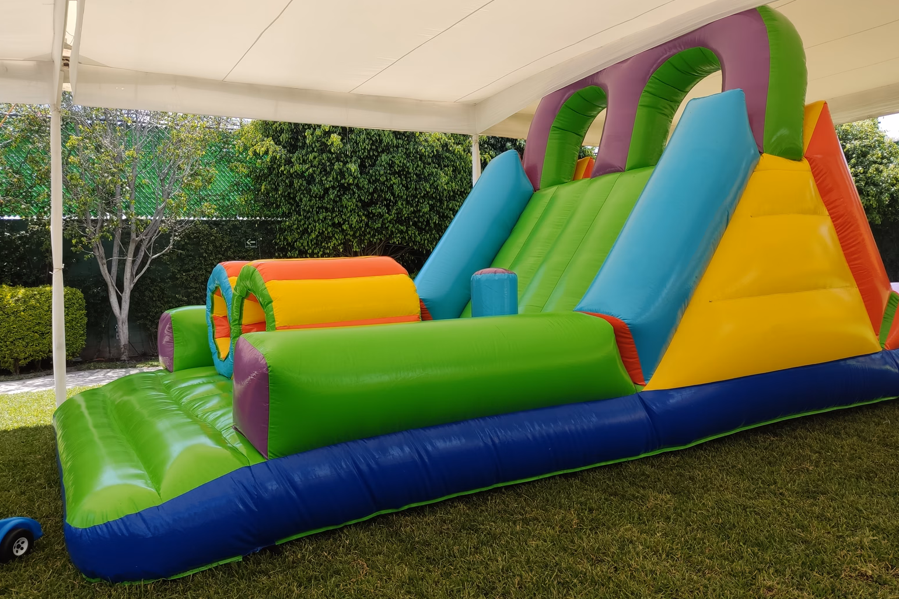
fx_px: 674
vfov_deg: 47.9
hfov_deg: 67.4
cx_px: 452
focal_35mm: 27
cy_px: 299
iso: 50
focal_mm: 4.71
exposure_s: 1/335
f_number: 1.79
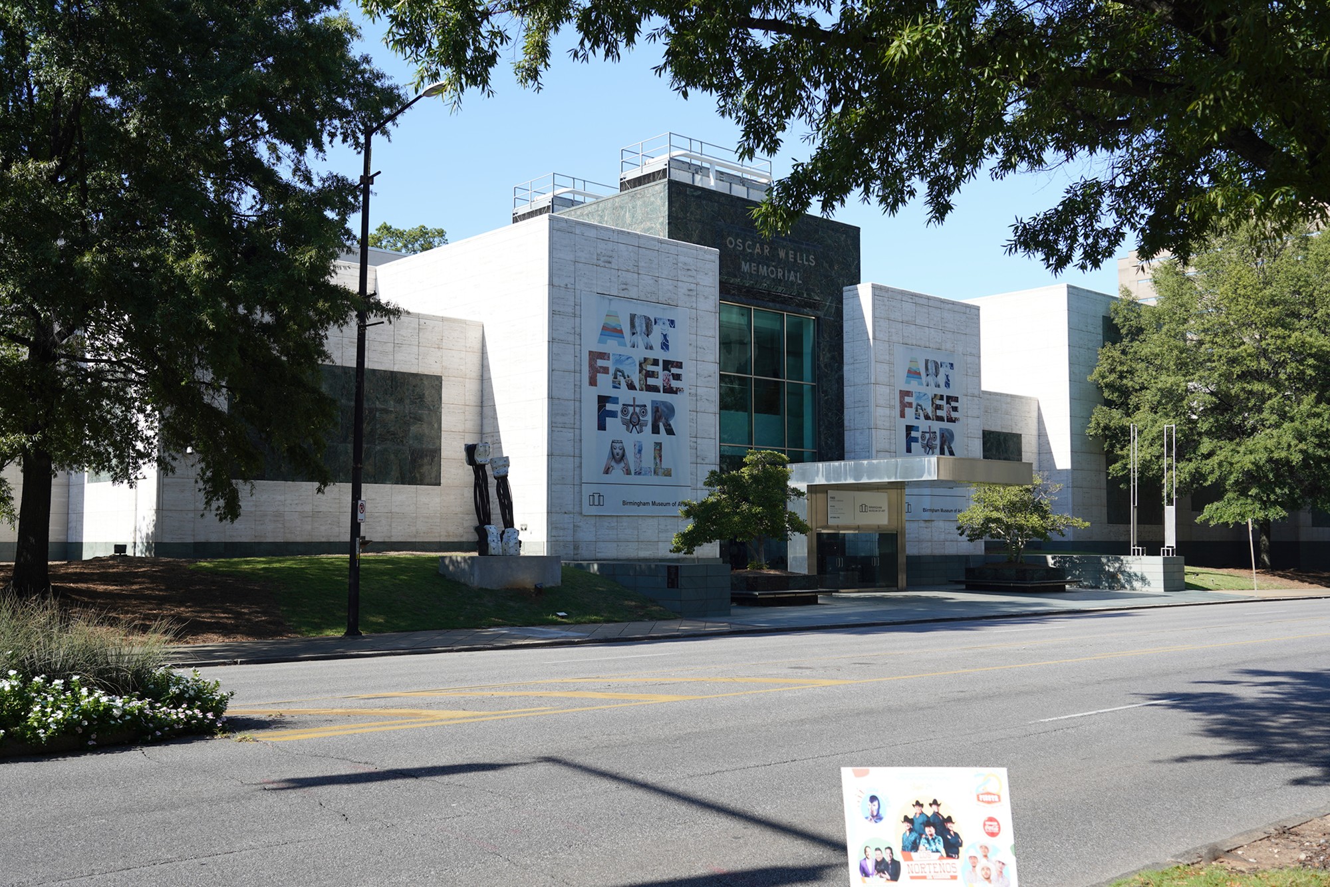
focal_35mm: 33
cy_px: 444
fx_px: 1219
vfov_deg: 40.0
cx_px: 665
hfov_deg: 57.2
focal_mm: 33
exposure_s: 1/100
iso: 100
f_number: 5.6
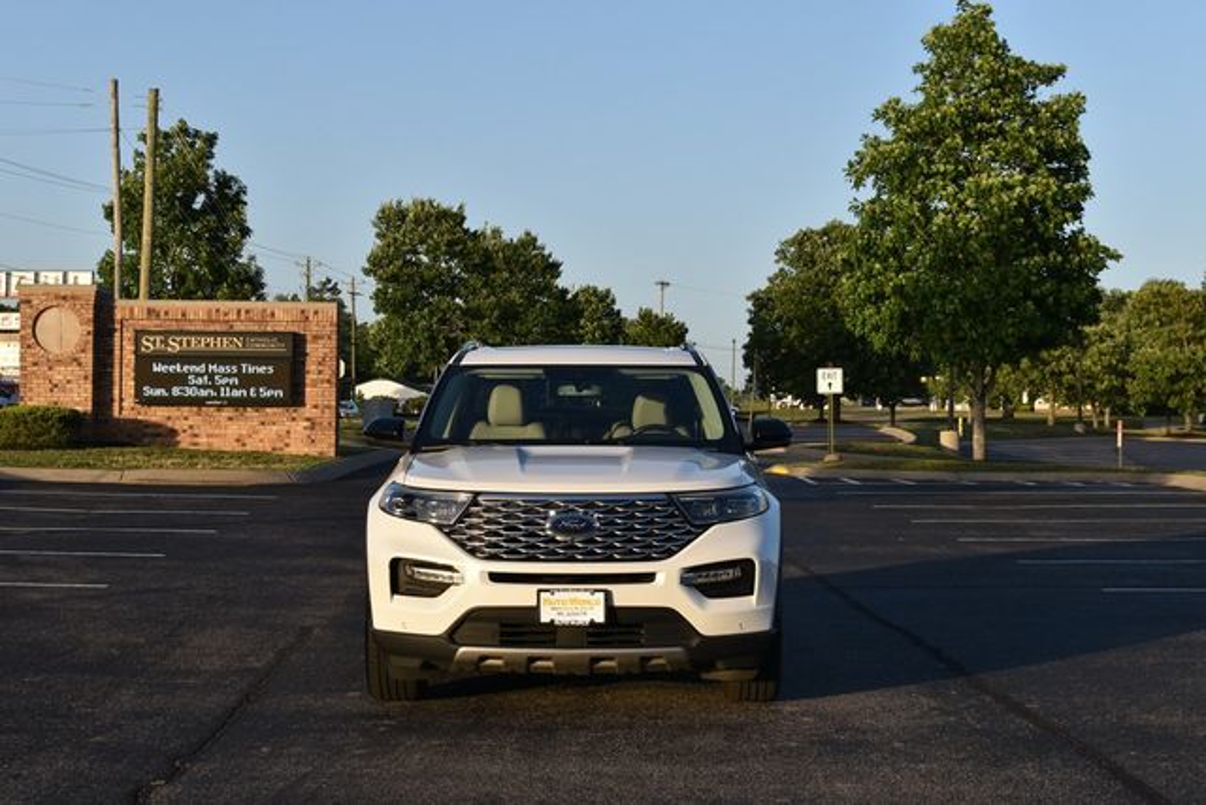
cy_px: 402
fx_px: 2111
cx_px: 603
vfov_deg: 21.6
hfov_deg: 31.9
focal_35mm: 63
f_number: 8
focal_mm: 42
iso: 180
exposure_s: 1/250
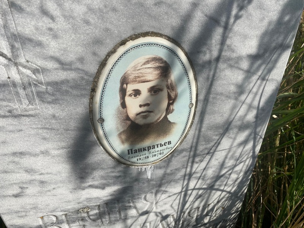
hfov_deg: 67.3
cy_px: 114
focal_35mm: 26
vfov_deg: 53.1
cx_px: 152
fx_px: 228
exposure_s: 1/3610
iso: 32
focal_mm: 4.25
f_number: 1.8
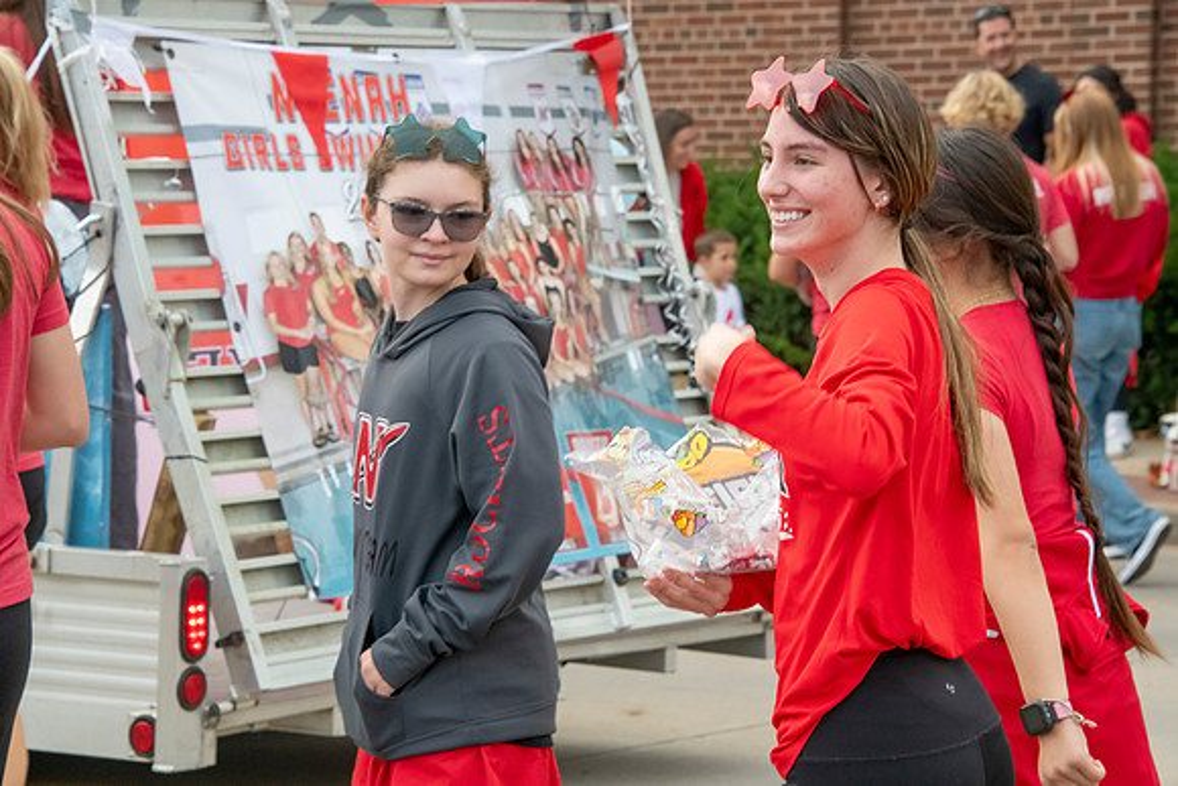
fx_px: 4746
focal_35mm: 145
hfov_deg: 14.2
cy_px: 393
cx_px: 589
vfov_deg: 9.5
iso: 3200
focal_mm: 145
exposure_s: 1/320
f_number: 11
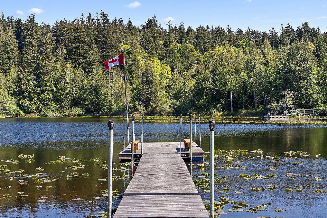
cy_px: 109
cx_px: 164
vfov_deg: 24.7
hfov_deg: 36.2
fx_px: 500
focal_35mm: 55
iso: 400
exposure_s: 1/200
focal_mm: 55
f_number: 7.1
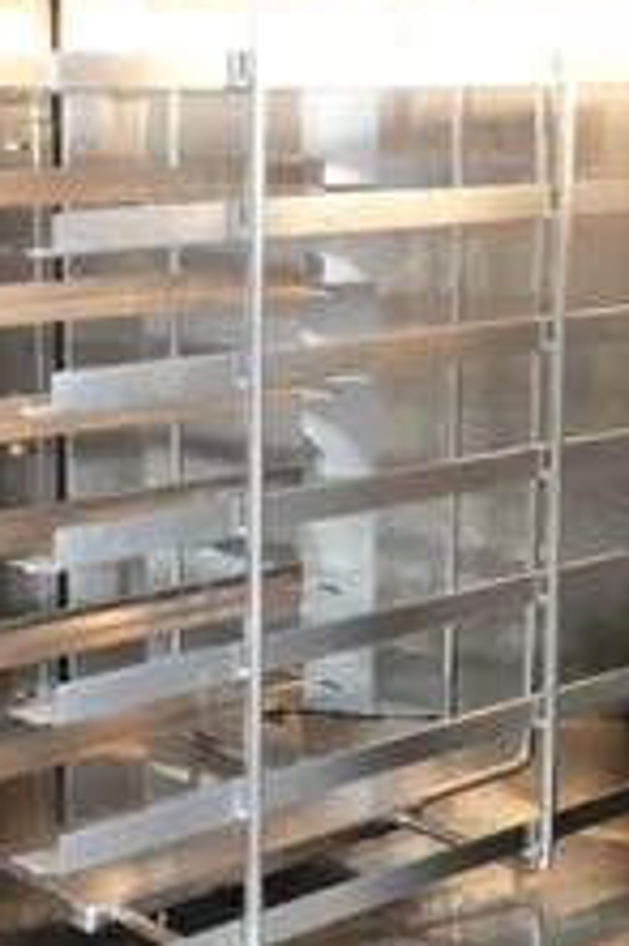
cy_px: 390
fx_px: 2047
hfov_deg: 17.4
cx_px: 246
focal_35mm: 78
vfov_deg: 26.0
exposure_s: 1/50
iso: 5000
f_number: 4
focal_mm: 15.9
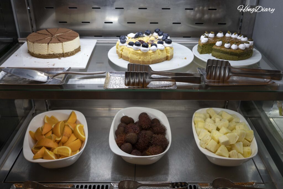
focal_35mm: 34
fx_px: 267
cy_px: 94
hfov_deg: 55.8
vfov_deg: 38.9
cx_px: 142
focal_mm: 34
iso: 640
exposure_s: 1/160
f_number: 4.5
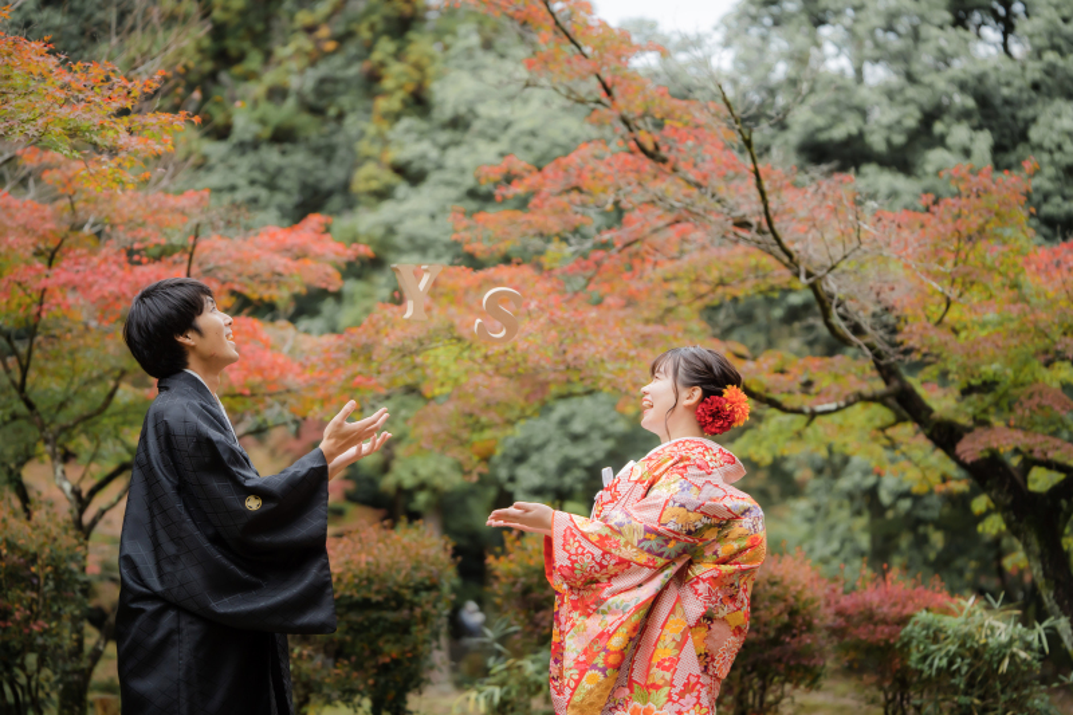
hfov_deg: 25.4
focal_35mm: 80
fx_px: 2384
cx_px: 536
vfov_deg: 17.1
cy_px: 358
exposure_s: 1/1250
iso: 500
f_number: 2.8
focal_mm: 80
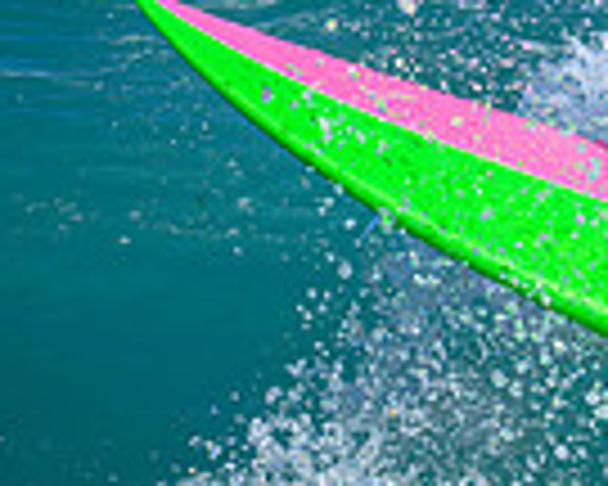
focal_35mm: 3271
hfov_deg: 0.6
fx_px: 58860
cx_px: 1307
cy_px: 102
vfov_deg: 0.5
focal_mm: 800
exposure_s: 1/2000
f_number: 6.3
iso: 280
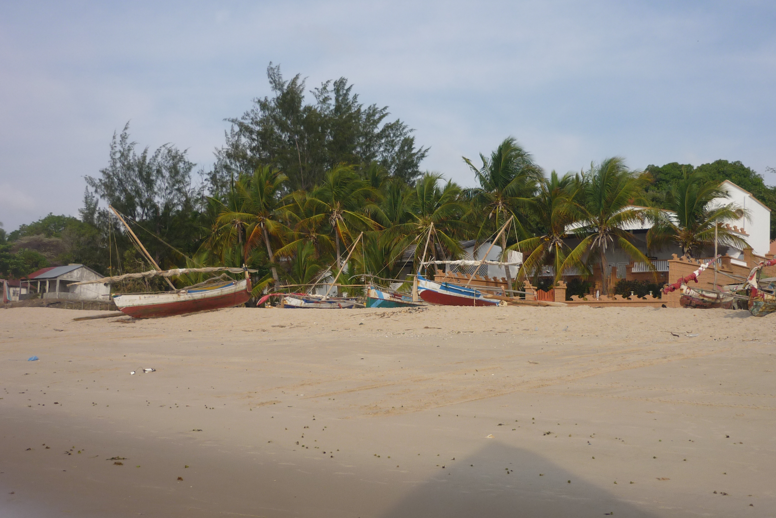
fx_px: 927
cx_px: 404
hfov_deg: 45.4
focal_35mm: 43
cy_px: 256
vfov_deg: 31.2
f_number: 8
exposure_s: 1/200
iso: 80
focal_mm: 6.4
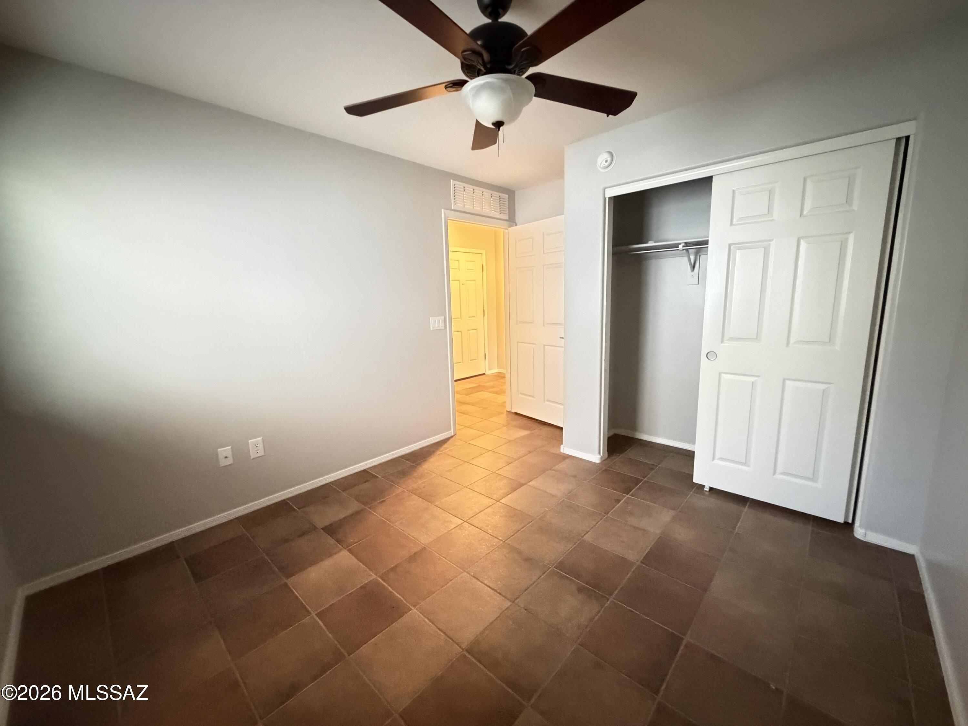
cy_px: 363
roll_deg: +2.4
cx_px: 484
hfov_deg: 102.1
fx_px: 391
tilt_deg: -9.4
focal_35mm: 14
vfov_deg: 85.7
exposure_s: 1/15
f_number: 2.2
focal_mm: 2.22
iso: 2500
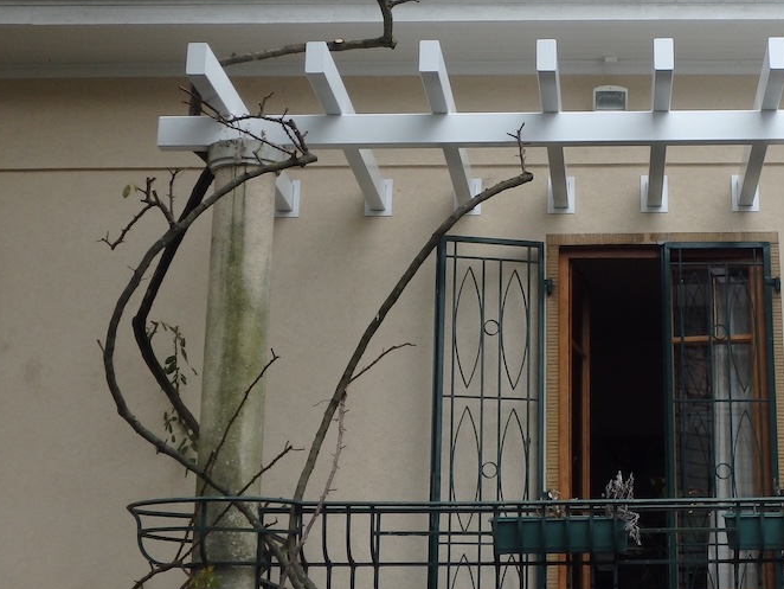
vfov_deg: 21.2
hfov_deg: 27.6
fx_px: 1563
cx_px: 630
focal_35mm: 69
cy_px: 175
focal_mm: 7.5
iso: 160
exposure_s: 1/80
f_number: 5.2
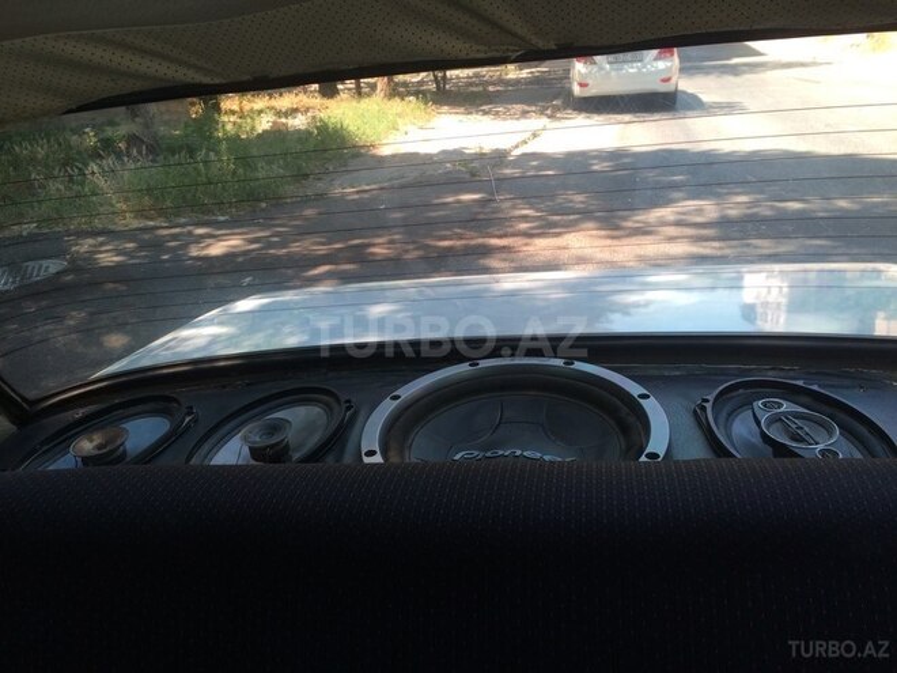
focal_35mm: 29
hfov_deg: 61.7
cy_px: 336
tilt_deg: -26.4
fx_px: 751
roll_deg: +5.5
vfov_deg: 48.2
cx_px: 448
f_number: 2.2
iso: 32
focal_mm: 4.15
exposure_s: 1/100
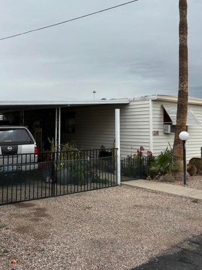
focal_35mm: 39
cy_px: 122
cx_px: 96
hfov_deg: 36.8
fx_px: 304
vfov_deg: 47.8
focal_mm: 5.96
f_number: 1.6
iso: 50
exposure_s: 1/1984
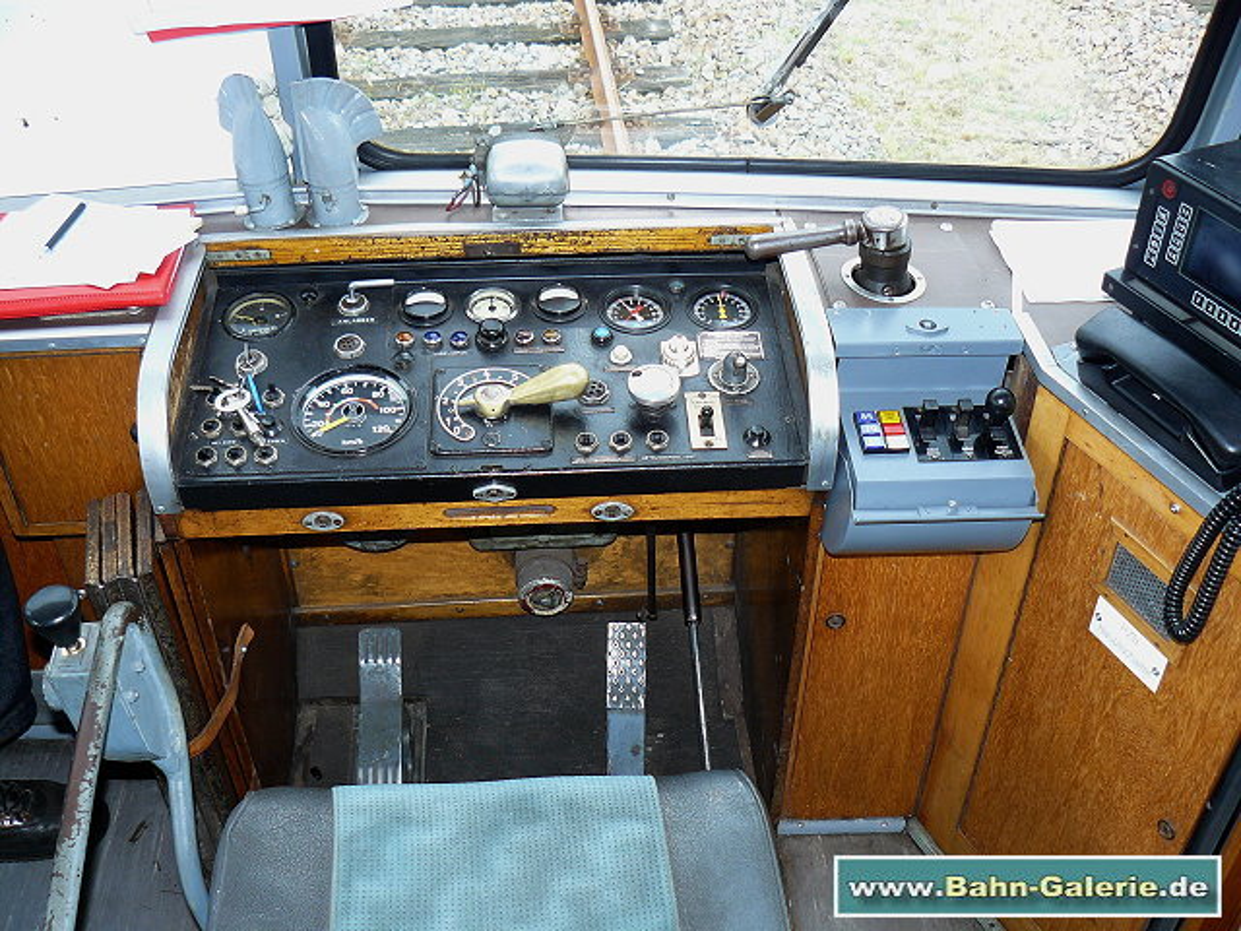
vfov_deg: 39.7
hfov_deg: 51.4
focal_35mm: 36
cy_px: 466
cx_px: 620
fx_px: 1291
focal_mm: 6
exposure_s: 1/30
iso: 125
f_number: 2.8
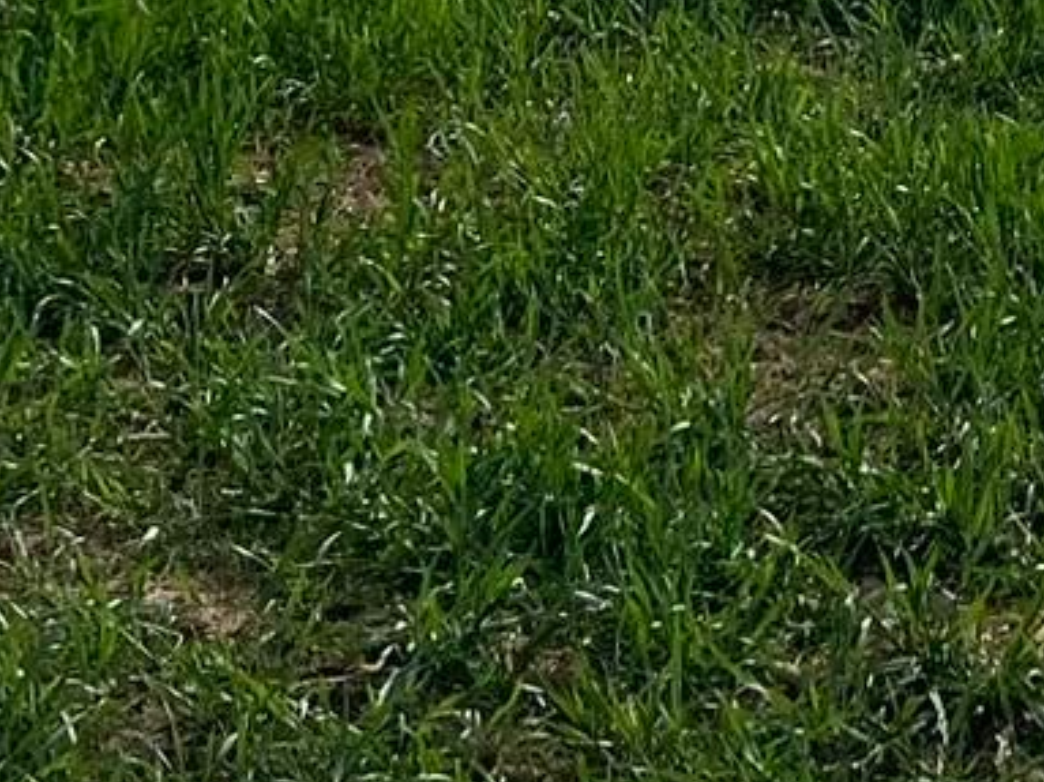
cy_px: -839
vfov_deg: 9.8
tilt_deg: -5.2
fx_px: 4191
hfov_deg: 13.8
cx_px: 1278
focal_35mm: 139
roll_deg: -0.9
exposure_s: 1/12658
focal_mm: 5.7
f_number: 1.5
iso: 50
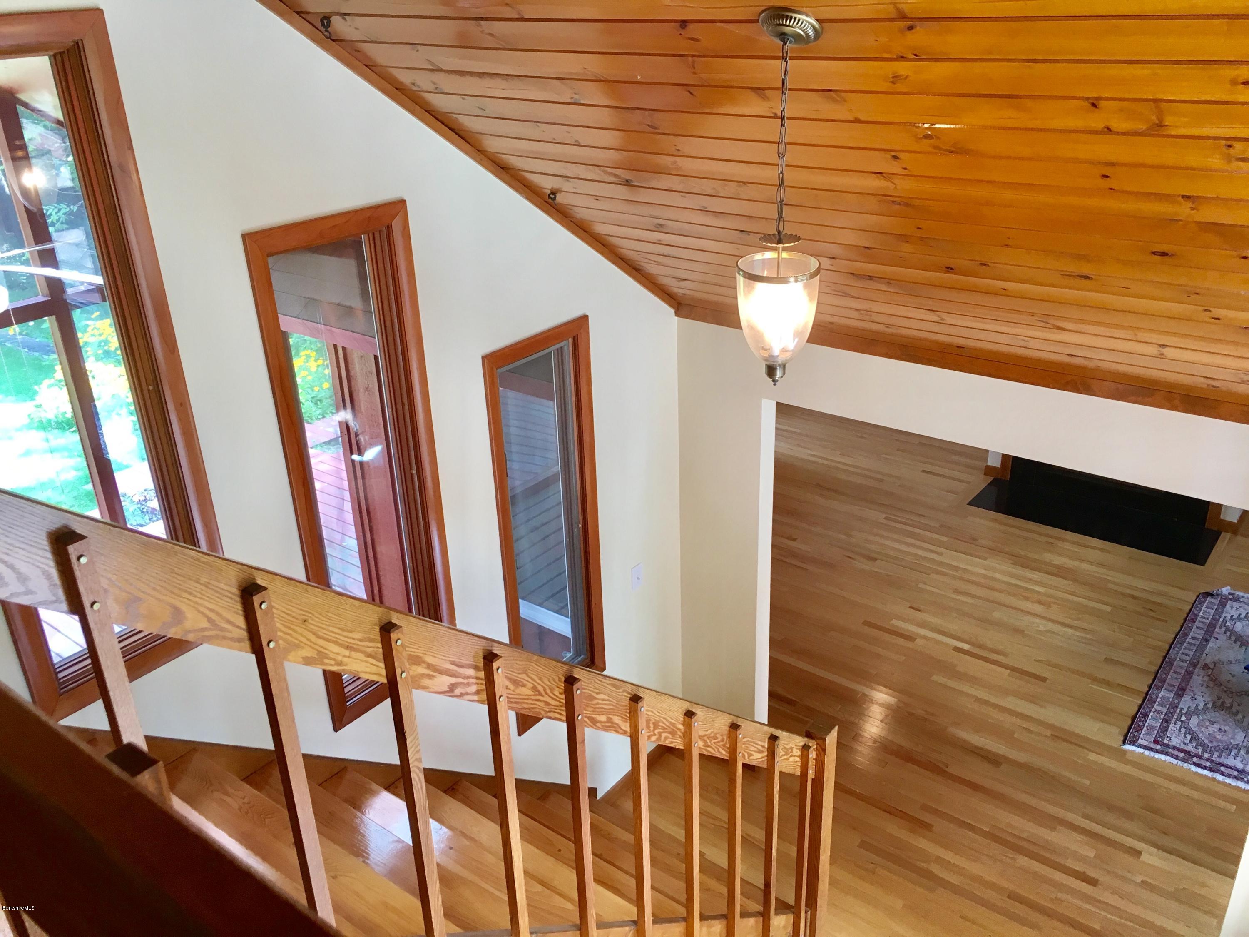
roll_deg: +0.9
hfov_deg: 61.7
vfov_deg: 48.2
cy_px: 468
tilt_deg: -24.3
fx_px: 1046
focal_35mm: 29
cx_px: 624
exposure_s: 1/30
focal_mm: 4.15
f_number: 2.2
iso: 32
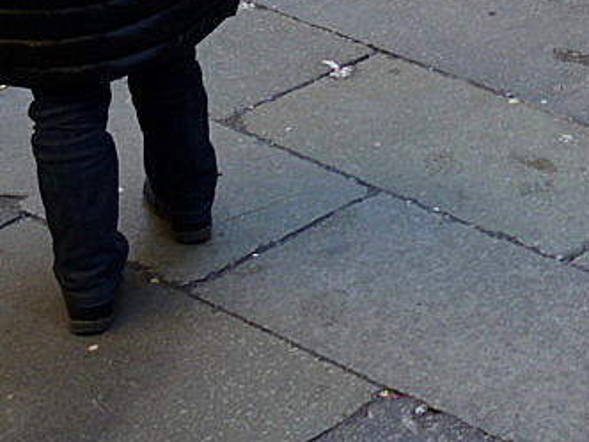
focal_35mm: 108
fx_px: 1838
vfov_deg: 12.4
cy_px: -394
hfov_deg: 17.0
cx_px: 795
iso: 100
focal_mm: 14
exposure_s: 1/60
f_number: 3.5
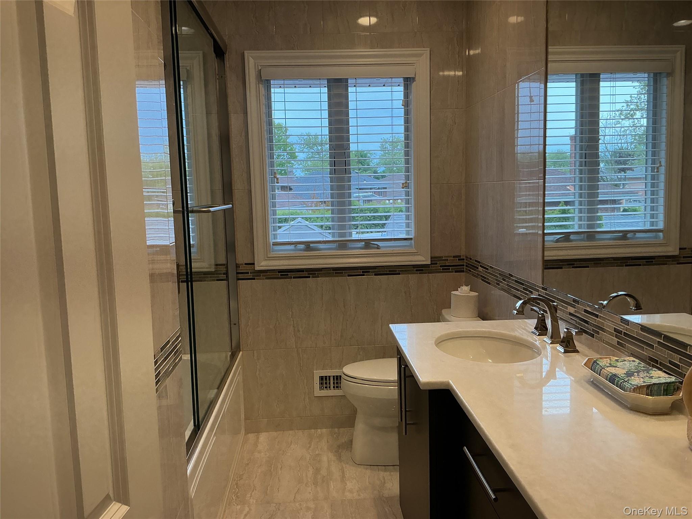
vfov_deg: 48.2
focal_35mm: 29
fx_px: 580
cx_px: 346
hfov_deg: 61.7
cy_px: 260
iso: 32
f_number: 1.8
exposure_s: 1/130
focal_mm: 3
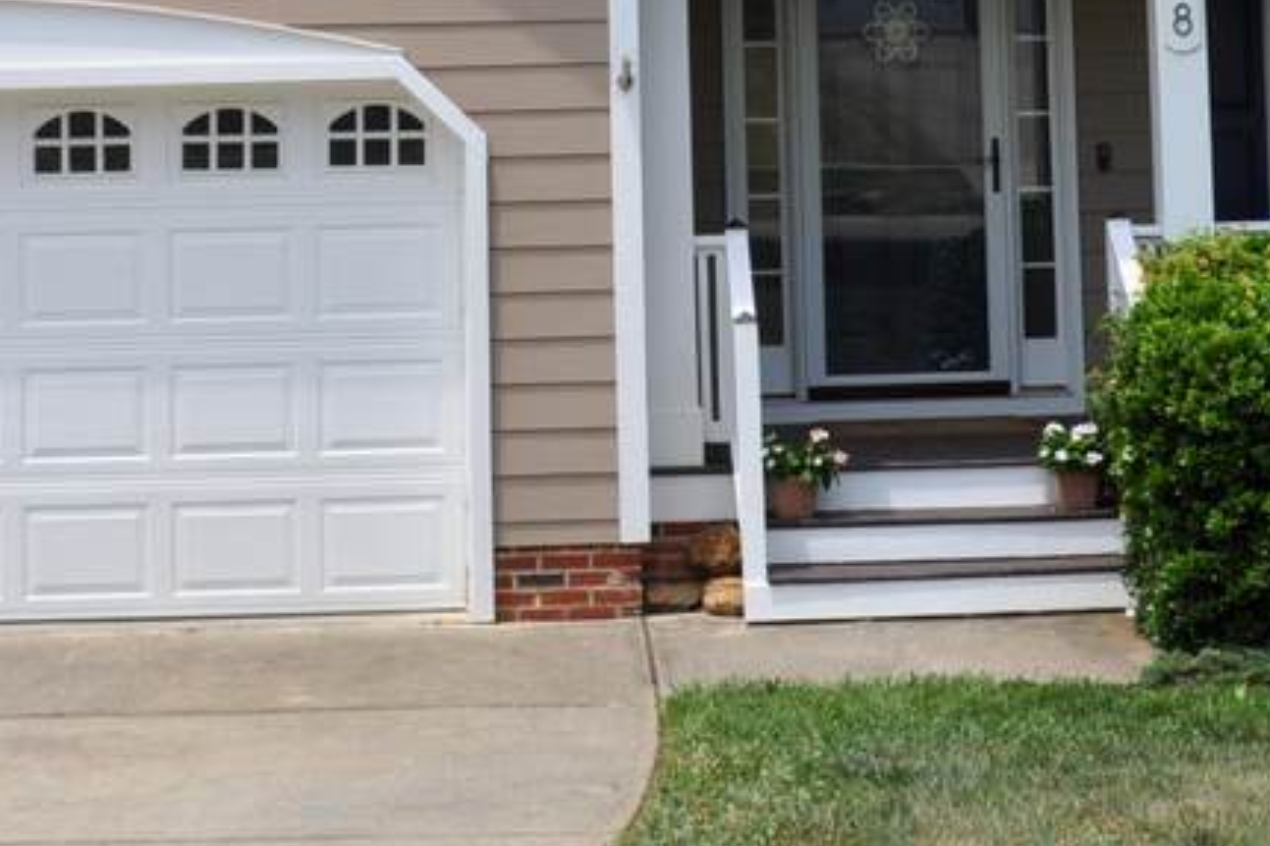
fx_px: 3138
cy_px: -304
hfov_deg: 22.9
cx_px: 678
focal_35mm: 89
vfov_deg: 14.6
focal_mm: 20
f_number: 9
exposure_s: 1/320
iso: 200
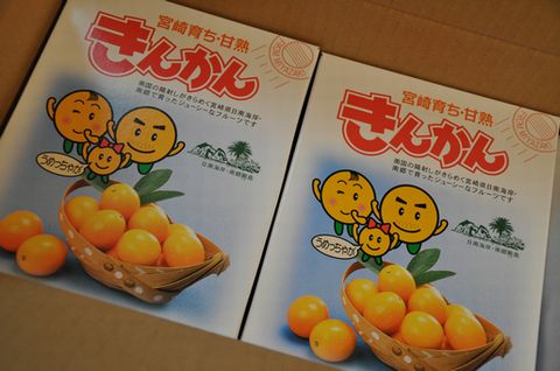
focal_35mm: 48
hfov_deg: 41.2
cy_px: 186
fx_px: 745
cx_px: 280
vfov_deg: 28.0
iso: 800
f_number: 4.2
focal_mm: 32
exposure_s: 1/50
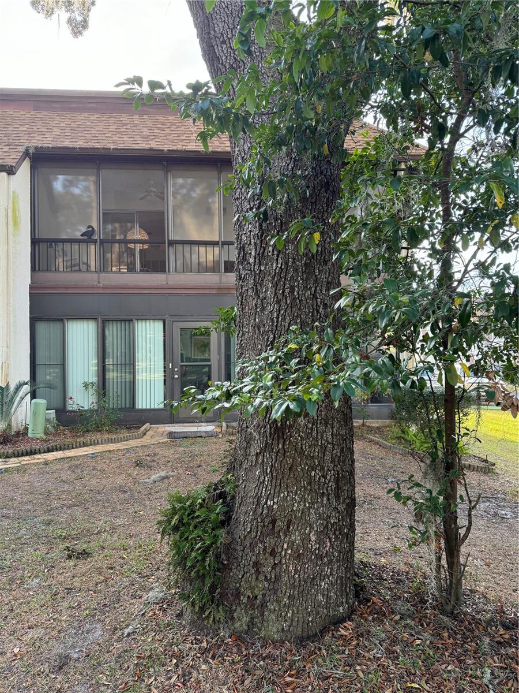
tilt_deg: +0.9
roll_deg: +0.6
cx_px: 260
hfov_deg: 56.8
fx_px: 480
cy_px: 346
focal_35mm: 24
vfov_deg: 71.6
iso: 100
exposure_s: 1/148
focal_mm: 6.76
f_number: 1.78
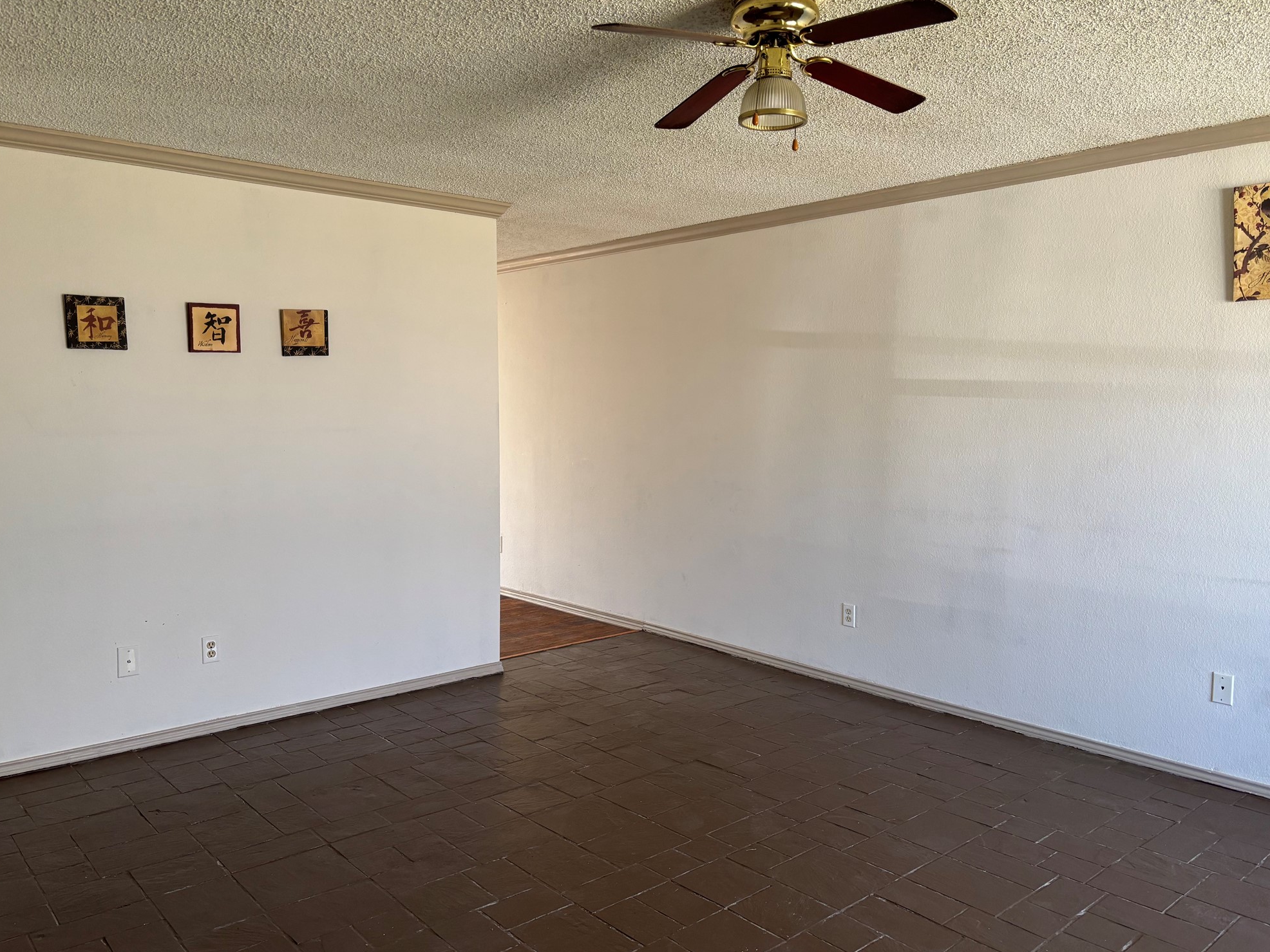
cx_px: 652
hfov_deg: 65.3
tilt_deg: -5.0
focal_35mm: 27
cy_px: 465
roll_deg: -0.6
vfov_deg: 51.4
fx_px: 991
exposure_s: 1/121
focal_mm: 5.96
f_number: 1.6
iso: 125
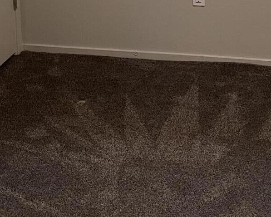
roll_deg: +3.3
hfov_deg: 22.5
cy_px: -123
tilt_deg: -5.9
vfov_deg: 16.3
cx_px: 147
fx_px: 682
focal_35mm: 85
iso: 250
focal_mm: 4.2
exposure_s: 1/60
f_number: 1.6
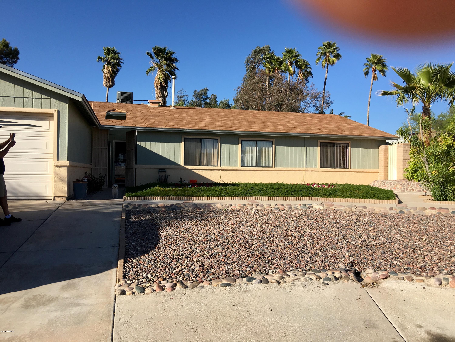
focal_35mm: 29
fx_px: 381
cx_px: 228
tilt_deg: +1.3
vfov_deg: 48.2
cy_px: 171
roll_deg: -1.1
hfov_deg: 61.7
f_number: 2.2
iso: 25
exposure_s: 1/1479
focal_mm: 4.15
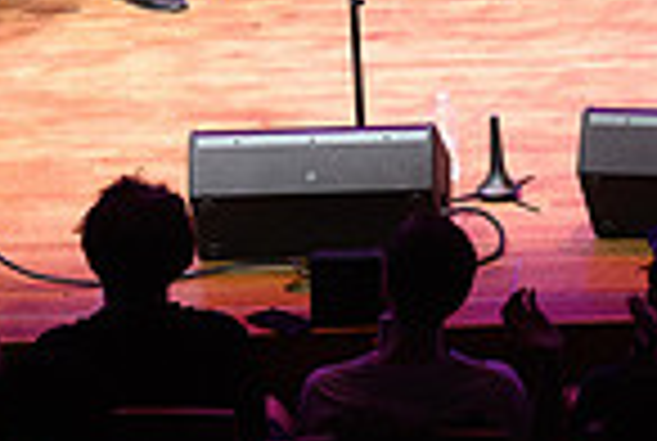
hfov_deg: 3.7
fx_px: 10149
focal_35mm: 555
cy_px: -385
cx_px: 315
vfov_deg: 2.5
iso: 3200
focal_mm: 140
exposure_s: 1/125
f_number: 5.6
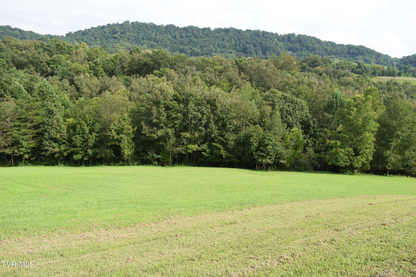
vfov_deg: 43.6
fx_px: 347
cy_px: 138
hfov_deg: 61.9
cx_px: 208
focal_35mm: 30
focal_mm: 20
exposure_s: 1/250
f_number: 8
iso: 200
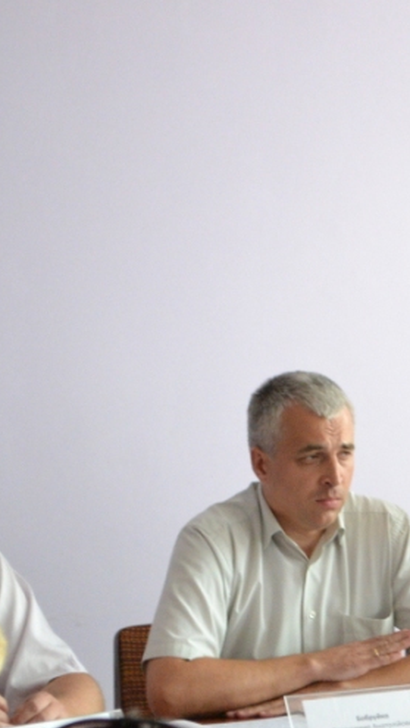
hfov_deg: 7.1
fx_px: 3261
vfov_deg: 12.7
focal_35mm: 169
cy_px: 423
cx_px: 472
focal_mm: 52
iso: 3200
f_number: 5.6
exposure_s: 1/80
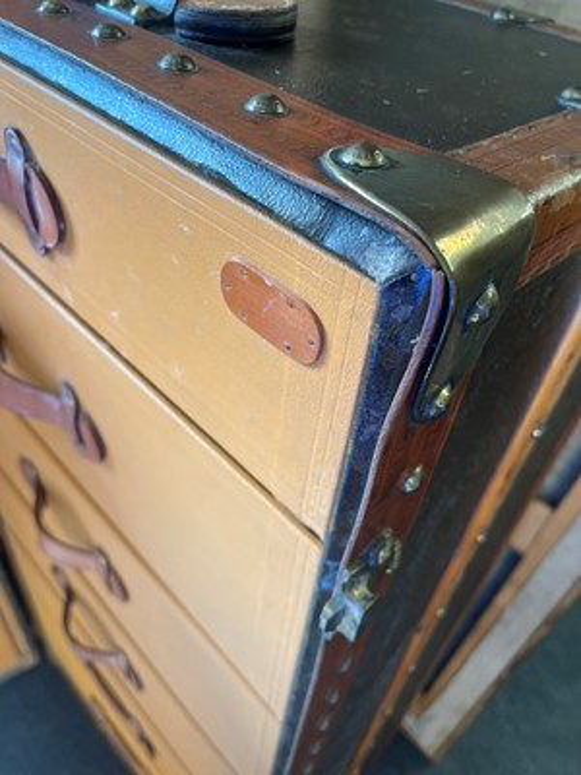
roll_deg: -6.6
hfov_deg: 53.1
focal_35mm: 26
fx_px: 582
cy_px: 388
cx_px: 290
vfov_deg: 67.3
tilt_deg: -42.8
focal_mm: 5.1
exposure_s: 1/100
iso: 125
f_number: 1.6
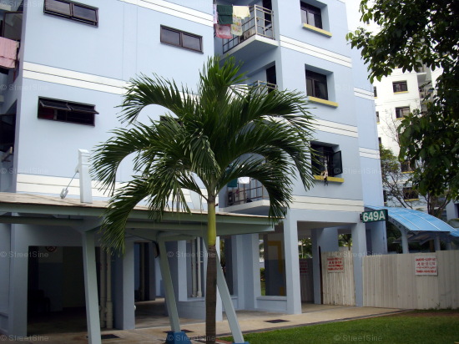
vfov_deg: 38.6
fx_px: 490
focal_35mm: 37
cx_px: 230
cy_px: 172
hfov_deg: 50.2
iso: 80
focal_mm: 6.2
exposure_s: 1/250
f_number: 2.8
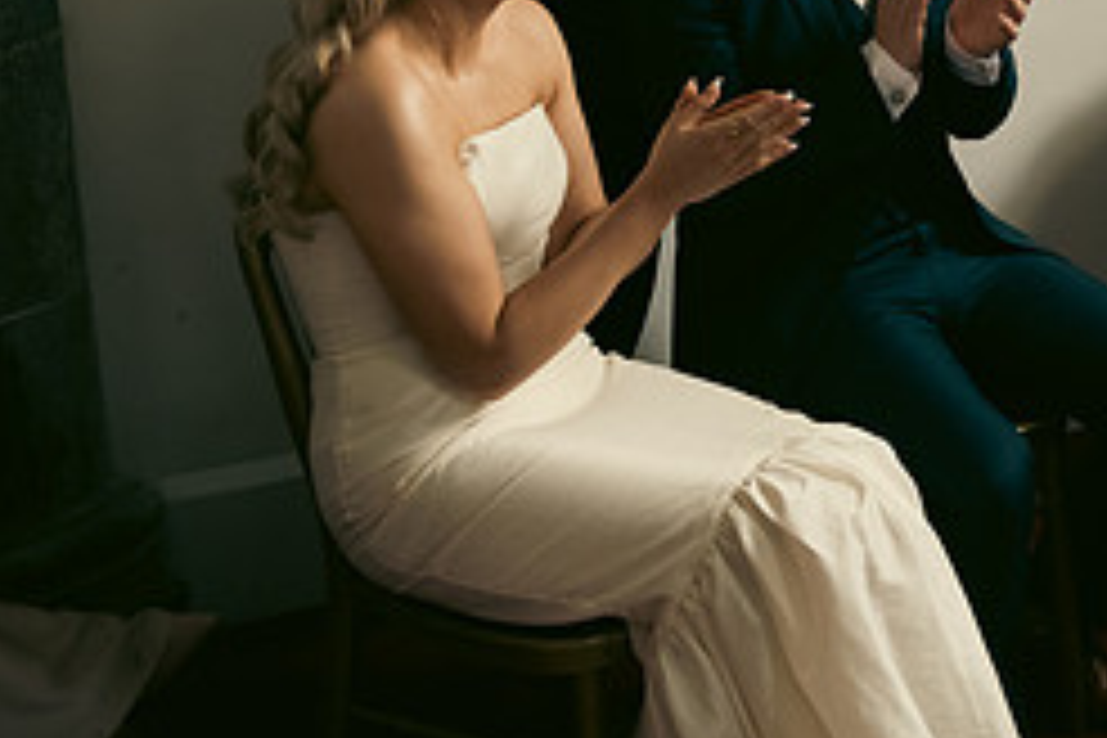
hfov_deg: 25.6
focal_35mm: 73
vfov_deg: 18.0
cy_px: -61
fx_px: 2245
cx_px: 1224
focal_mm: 31
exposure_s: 1/160
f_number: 3.5
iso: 800
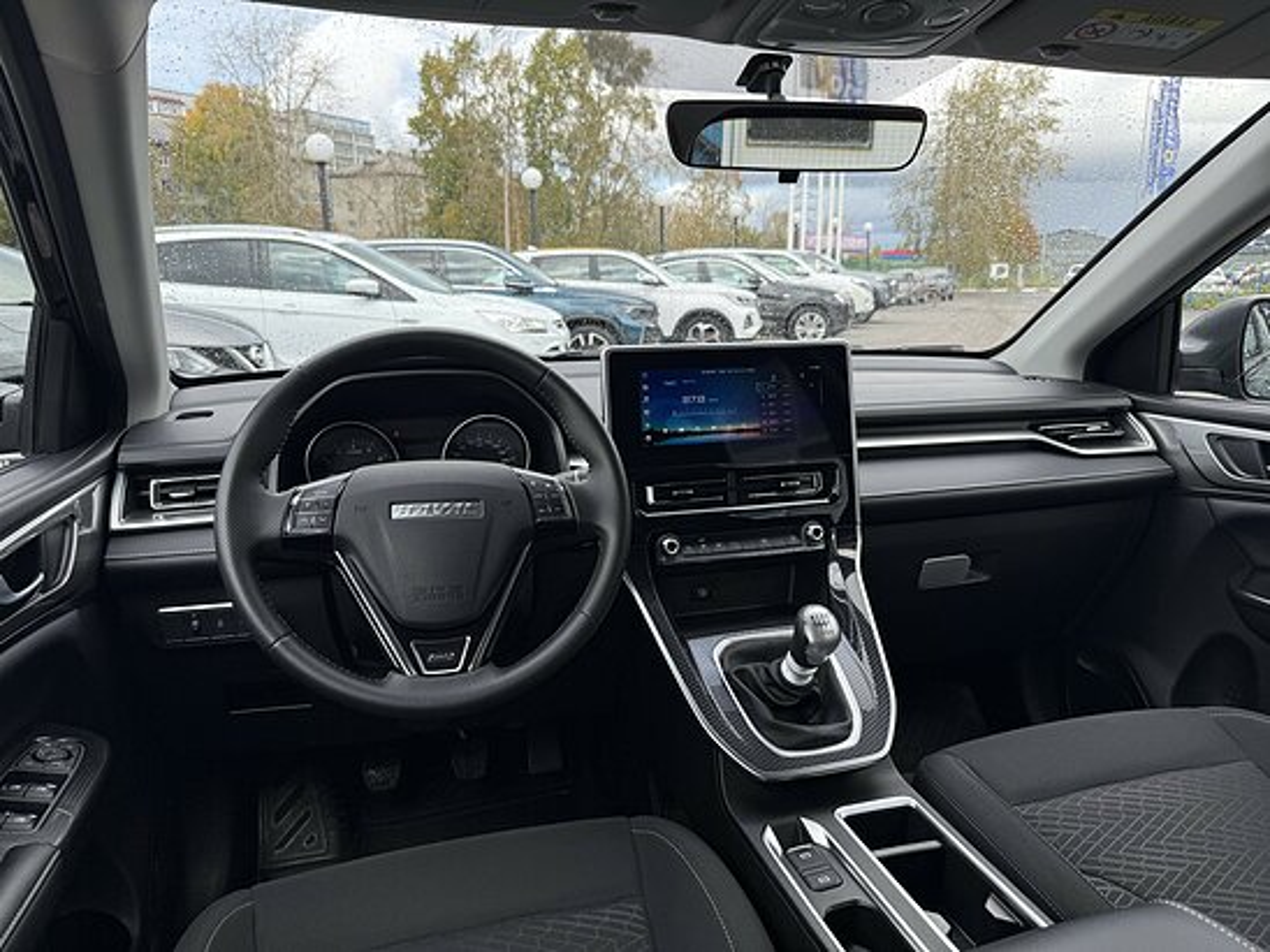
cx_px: 635
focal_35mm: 24
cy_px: 476
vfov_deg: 56.8
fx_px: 881
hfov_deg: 71.6
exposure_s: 1/1032
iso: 100
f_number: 1.78
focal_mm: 6.76
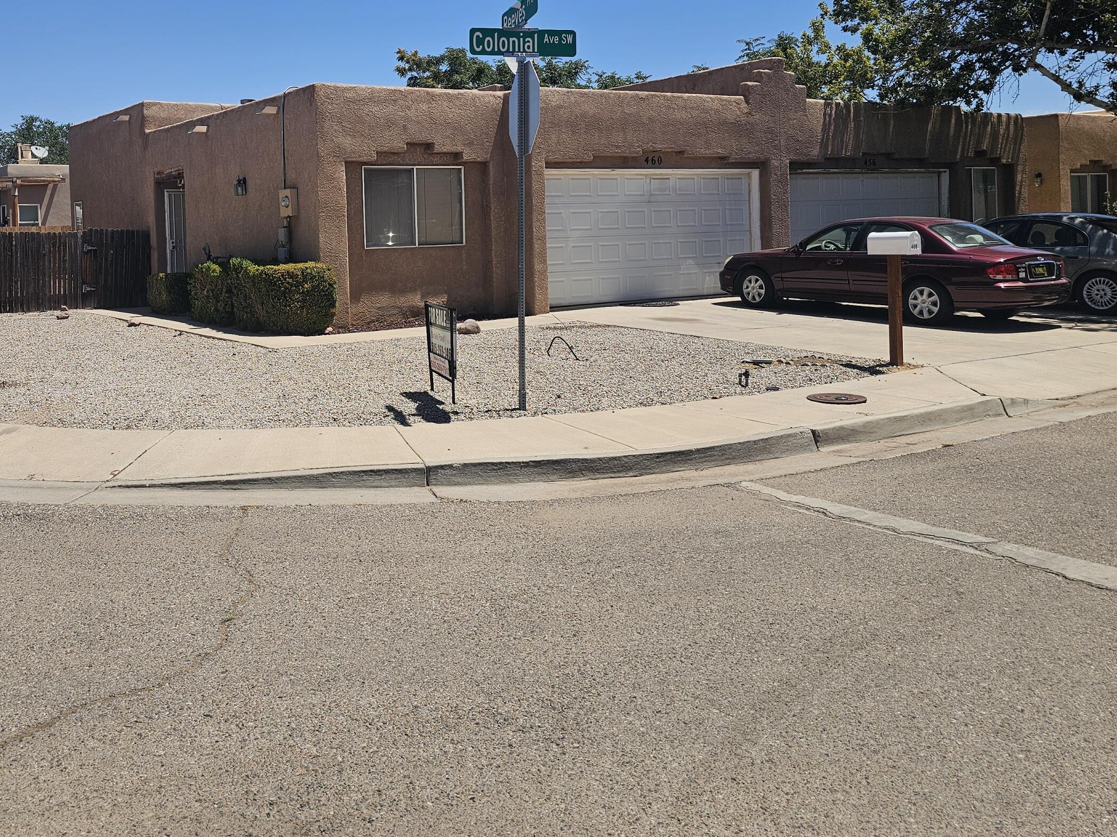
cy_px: 252
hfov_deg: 53.9
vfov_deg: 42.1
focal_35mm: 33
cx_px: 343
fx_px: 1065
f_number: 1.7
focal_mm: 6.3
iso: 10
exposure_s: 1/1232
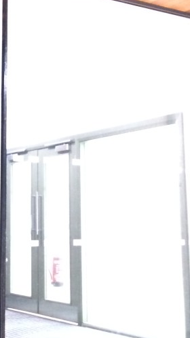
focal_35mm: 70
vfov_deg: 30.0
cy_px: 126
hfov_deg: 17.0
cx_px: 16
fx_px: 627
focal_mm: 4.12
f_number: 2.2
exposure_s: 1/15
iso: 1000
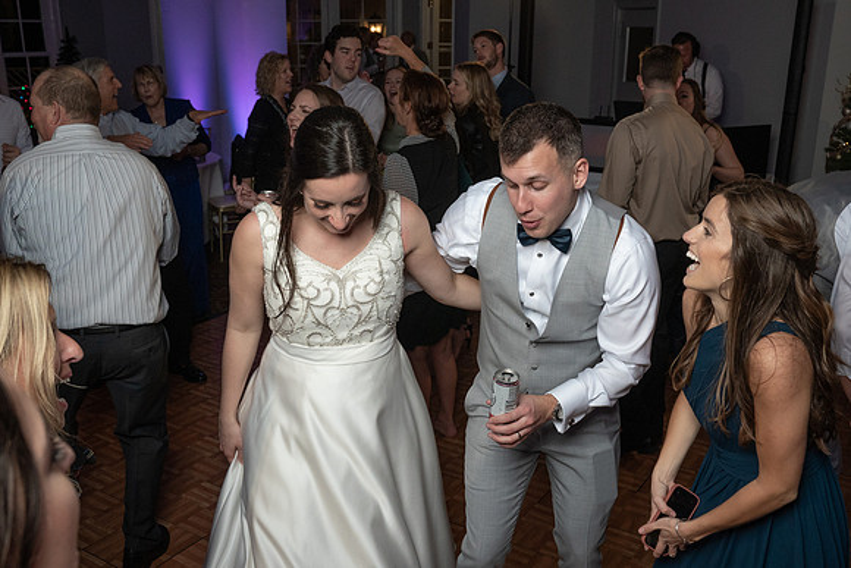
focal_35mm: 36
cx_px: 410
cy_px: 323
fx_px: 853
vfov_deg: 36.8
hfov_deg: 53.0
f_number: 5.6
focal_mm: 27
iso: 2000
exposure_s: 1/200
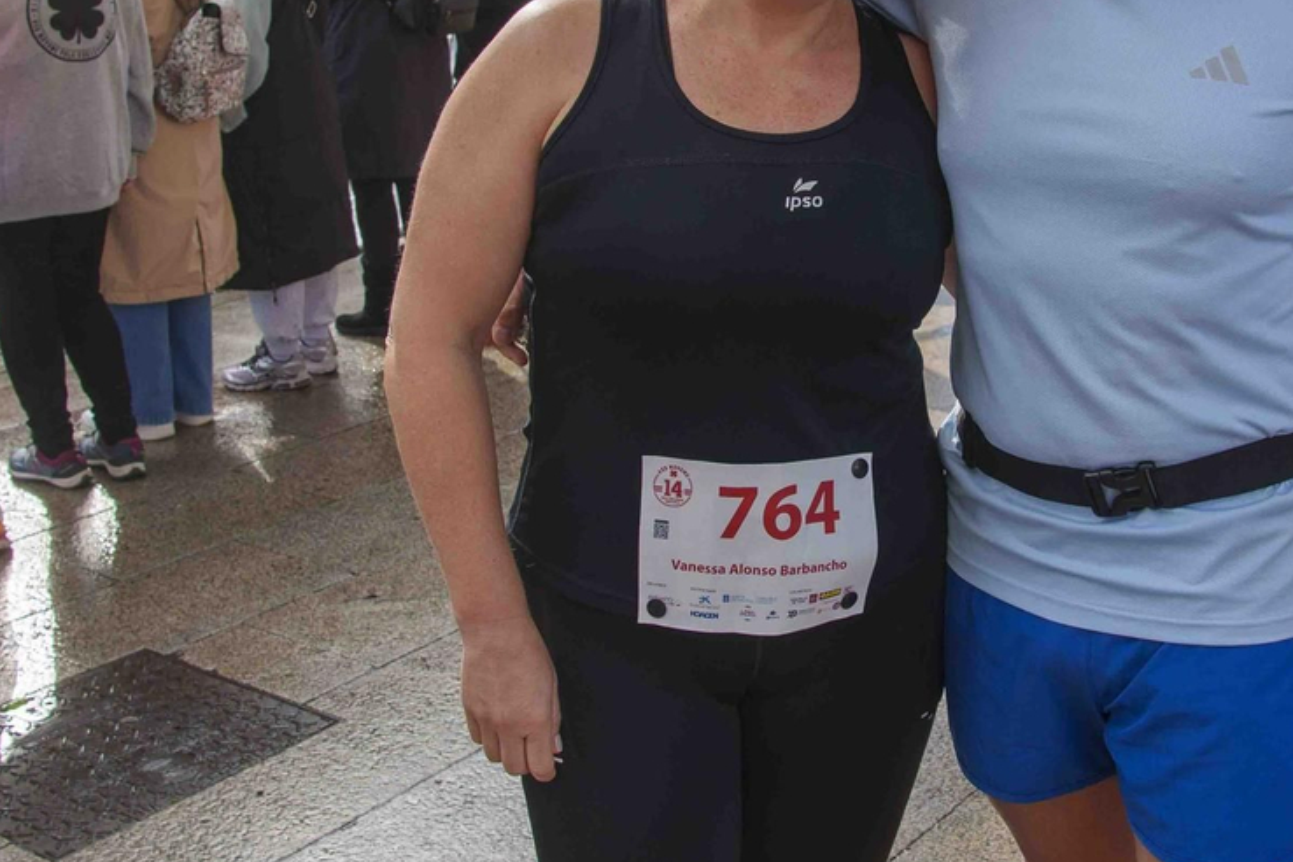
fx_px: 1868
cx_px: 876
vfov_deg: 25.9
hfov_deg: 37.7
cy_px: 291
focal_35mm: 52
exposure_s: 1/400
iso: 125
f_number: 4
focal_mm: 16
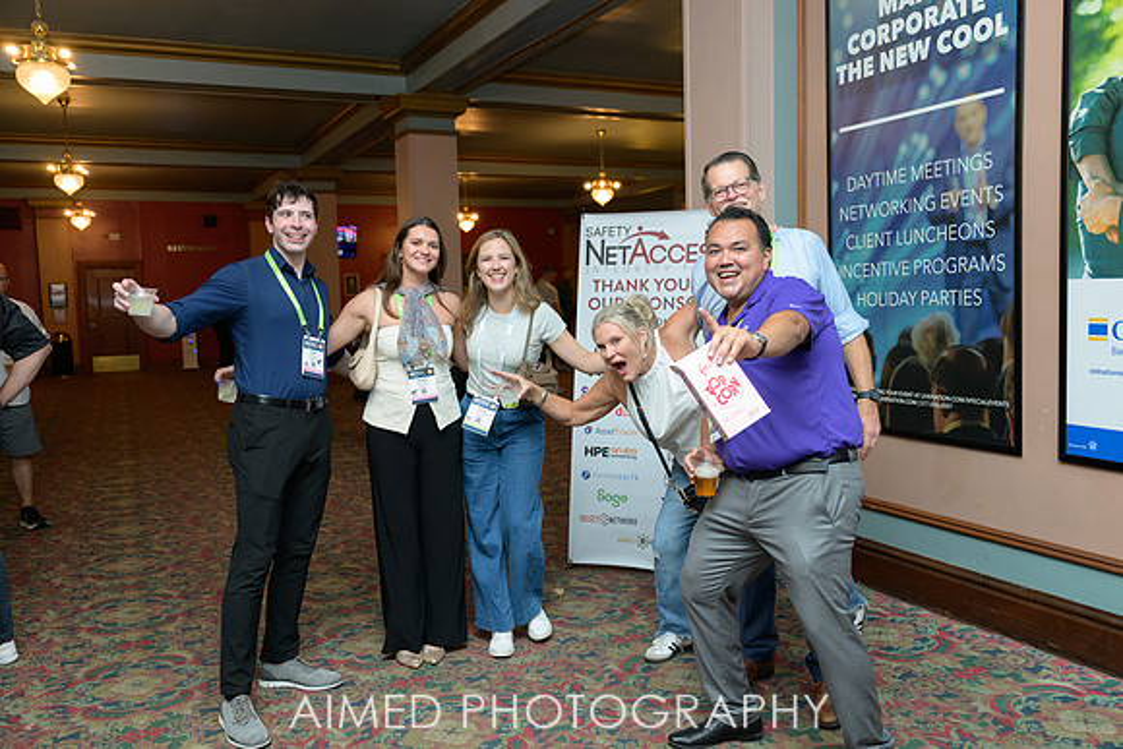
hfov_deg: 60.4
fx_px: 964
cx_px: 562
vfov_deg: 42.5
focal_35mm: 31
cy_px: 374
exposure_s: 1/200
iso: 2000
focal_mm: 30.5
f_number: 2.8
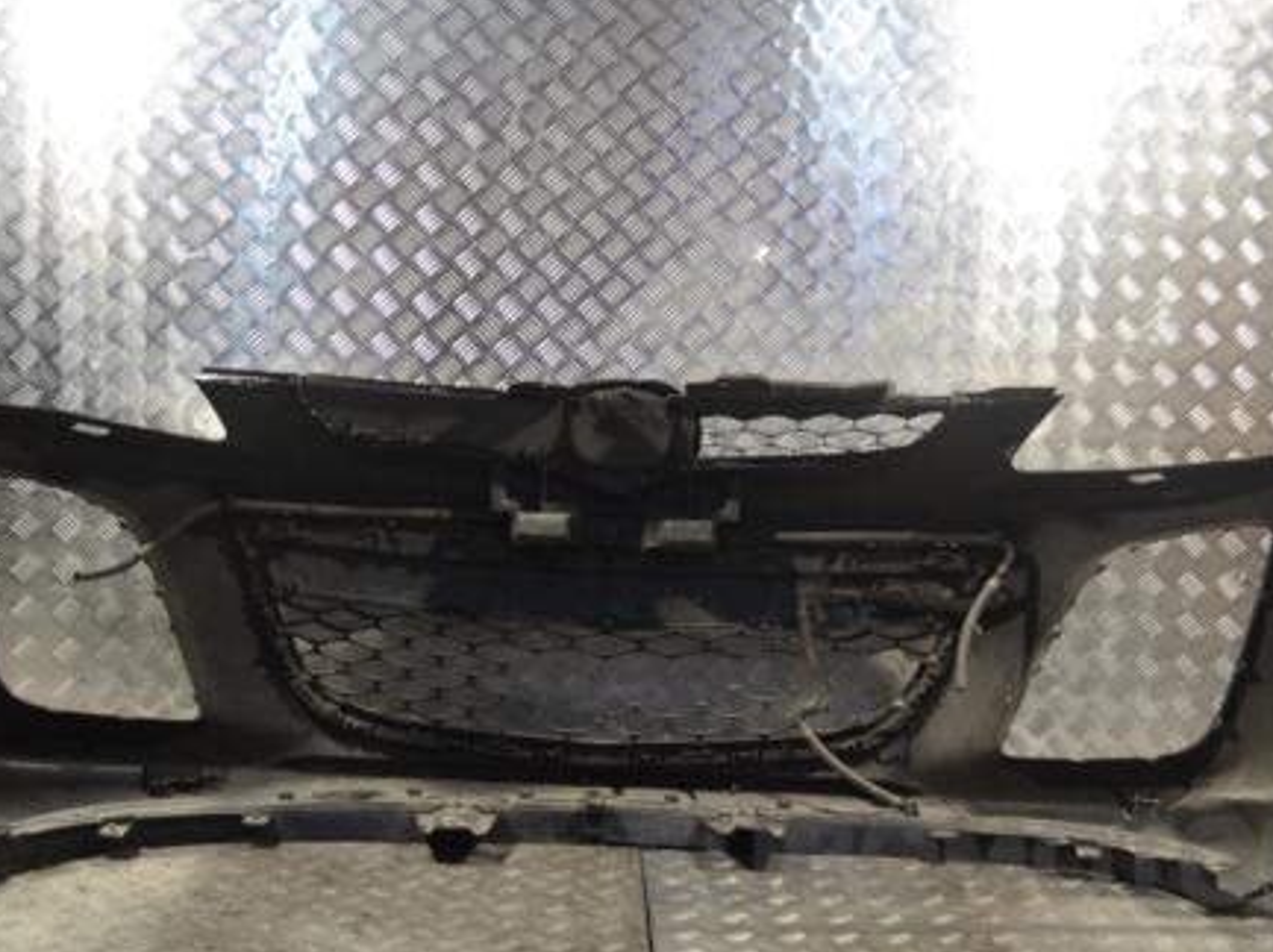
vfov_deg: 30.2
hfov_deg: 39.7
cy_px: 470
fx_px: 1764
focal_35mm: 48
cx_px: 582
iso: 160
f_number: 4
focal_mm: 24
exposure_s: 1/30
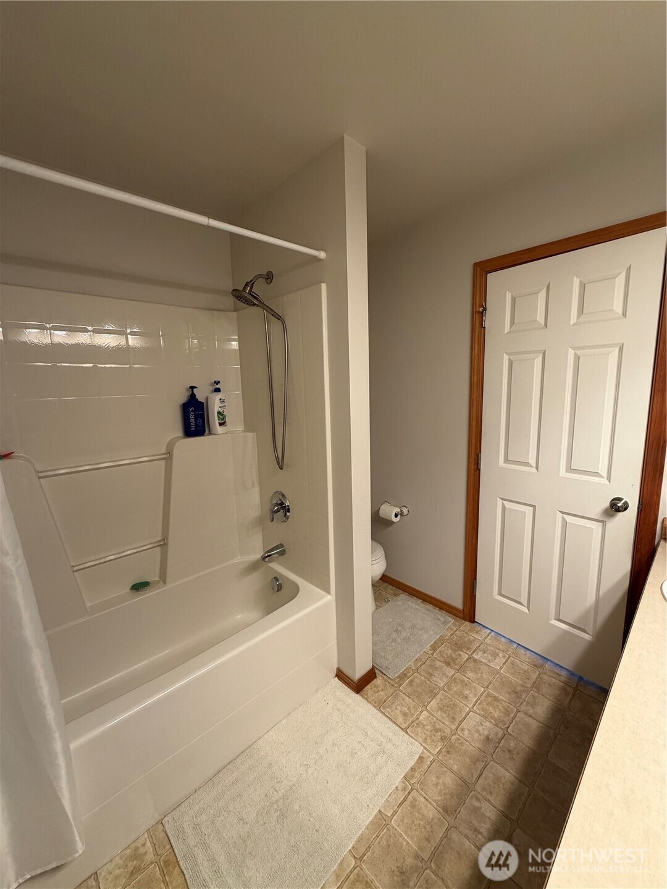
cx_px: 334
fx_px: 360
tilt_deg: -9.1
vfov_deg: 102.1
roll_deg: +2.5
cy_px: 444
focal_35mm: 14
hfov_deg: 85.7
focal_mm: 2.22
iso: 200
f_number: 2.2
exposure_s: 1/120
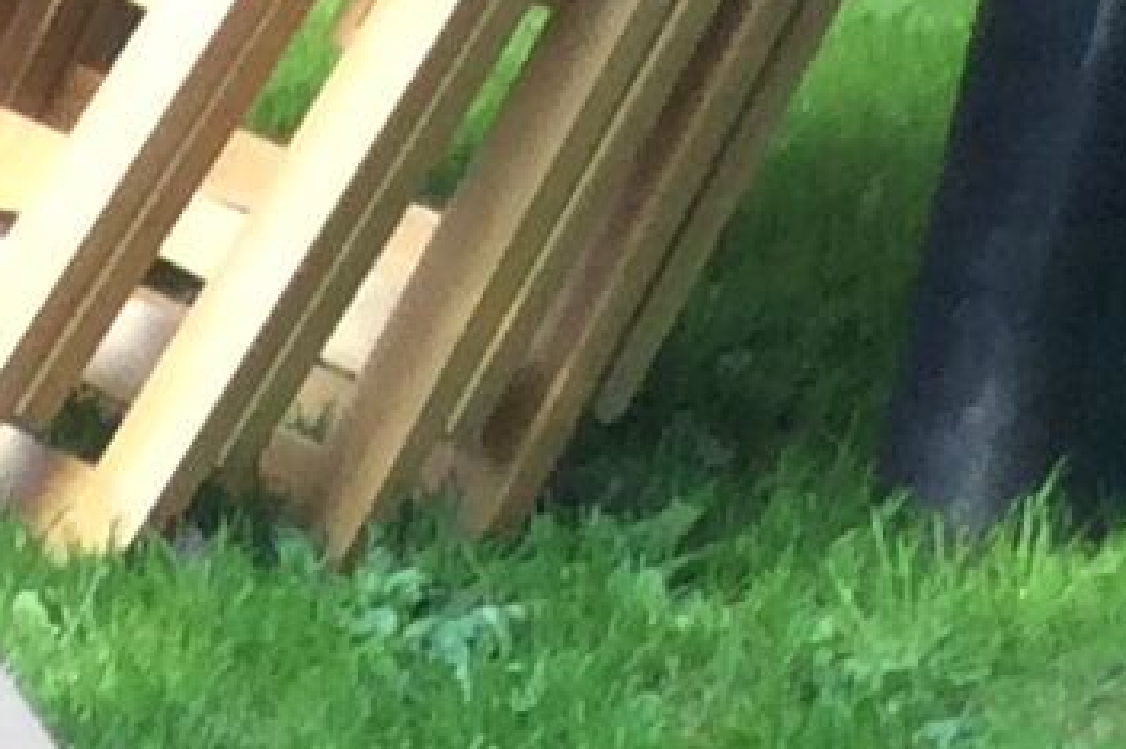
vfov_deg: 5.0
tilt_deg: -36.0
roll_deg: +0.4
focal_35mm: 245
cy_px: 3006
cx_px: -2844
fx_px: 7656
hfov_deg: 7.0
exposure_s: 1/126
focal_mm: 3.3
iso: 32
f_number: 2.4
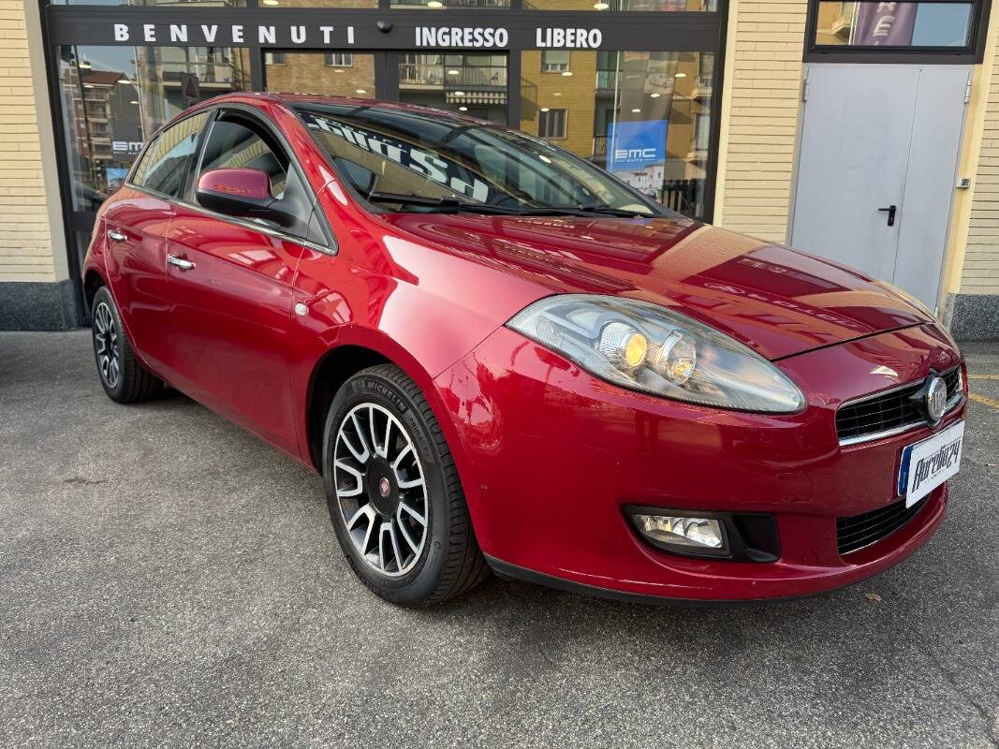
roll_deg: -0.8
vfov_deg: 56.8
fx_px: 693
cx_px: 500
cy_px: 374
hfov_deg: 71.6
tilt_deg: -12.5
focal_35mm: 24
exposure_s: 1/553
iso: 80
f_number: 1.78
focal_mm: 6.76
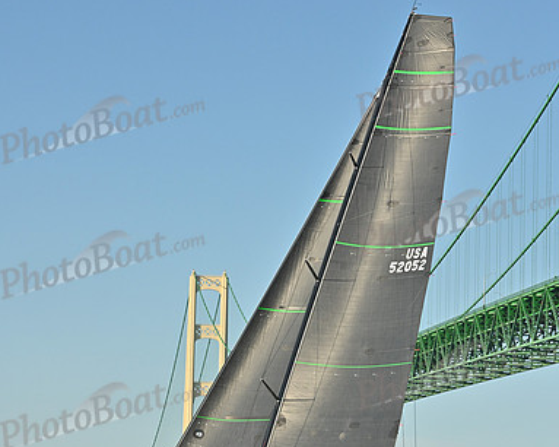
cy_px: 317
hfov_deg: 15.0
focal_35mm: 128
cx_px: 281
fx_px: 2117
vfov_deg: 12.0
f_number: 14
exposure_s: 1/1000
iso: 800
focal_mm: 90
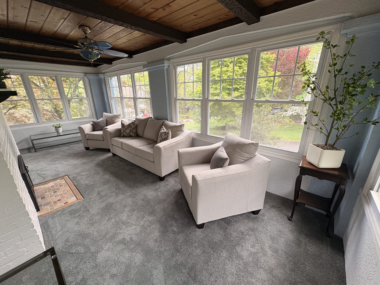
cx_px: 190
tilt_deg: -18.8
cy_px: 142
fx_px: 154
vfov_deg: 85.7
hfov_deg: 102.1
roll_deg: +1.3
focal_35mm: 14
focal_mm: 2.22
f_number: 2.2
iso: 160
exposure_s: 1/99
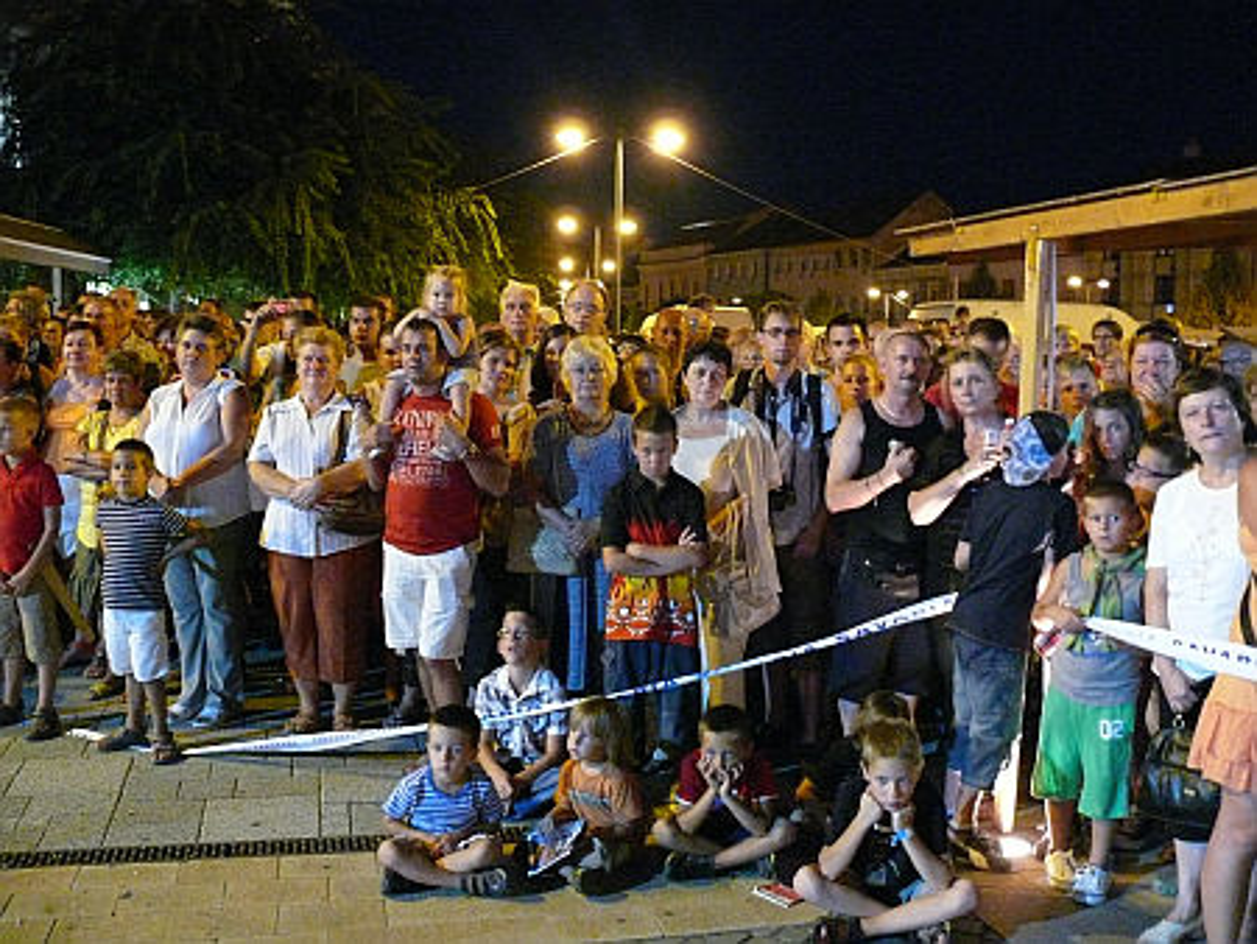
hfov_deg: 52.6
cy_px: 472
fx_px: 1272
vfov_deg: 40.7
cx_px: 628
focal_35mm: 35
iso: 800
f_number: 2.8
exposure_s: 1/10
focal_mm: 7.4
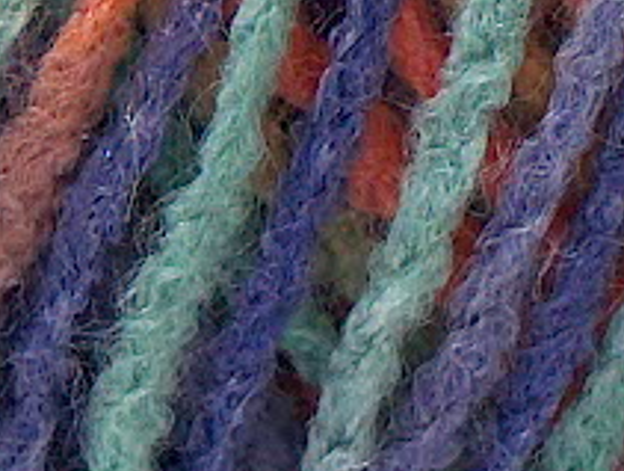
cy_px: -314
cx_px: 600
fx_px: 9336
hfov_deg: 3.8
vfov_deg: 2.9
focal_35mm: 517
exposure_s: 1/8.62
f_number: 2.9
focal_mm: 17.25
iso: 200
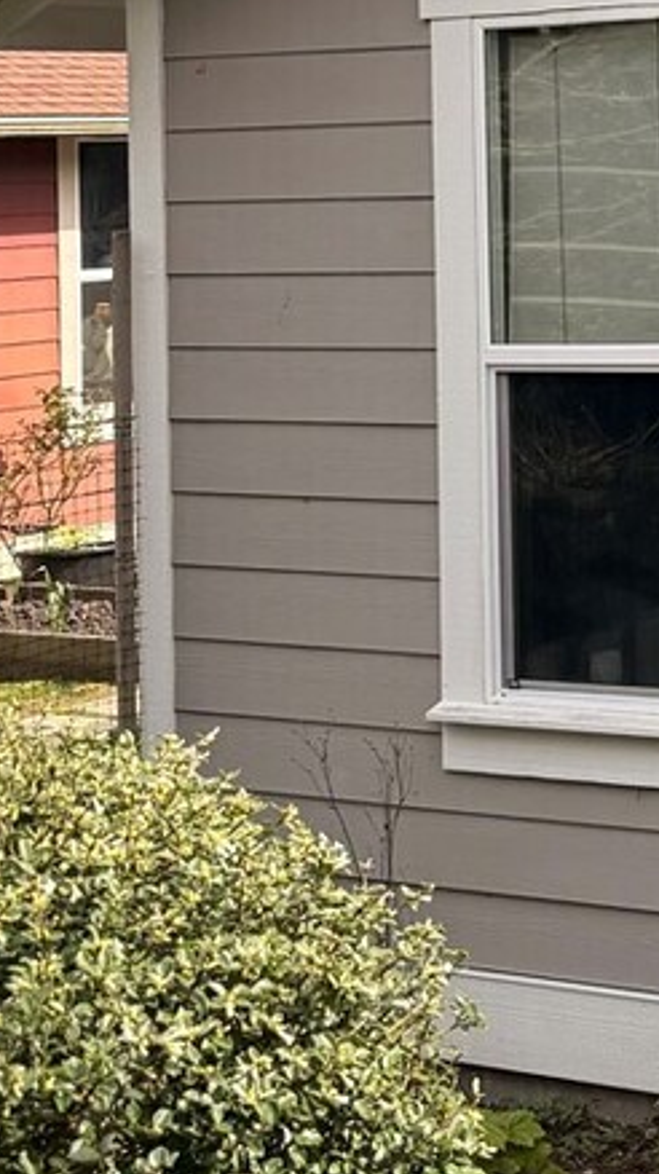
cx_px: 1149
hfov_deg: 12.9
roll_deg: +1.7
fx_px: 2675
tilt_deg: +2.3
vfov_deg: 23.9
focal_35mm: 86
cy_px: 62
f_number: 1.78
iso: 100
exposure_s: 1/1770
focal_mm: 6.76
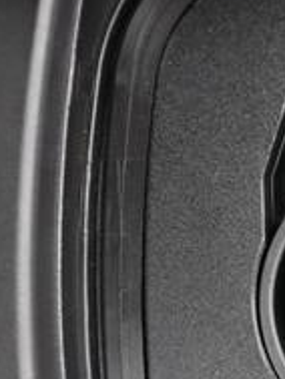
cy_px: 331
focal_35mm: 91
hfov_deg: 15.2
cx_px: 407
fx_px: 998
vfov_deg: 21.1
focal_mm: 28
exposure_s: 1/50
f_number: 2.8
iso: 12800
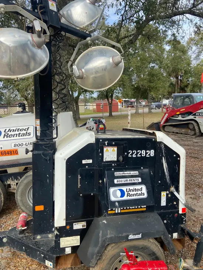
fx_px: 203
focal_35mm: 26
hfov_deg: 53.1
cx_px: 102
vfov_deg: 67.3
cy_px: 135
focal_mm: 4.25
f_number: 1.8
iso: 32
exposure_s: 1/1043
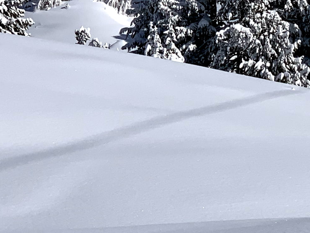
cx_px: 346
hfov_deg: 9.2
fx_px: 1907
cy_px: 118
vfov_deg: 7.0
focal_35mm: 213
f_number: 2.4
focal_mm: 6
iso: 16
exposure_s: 1/4348
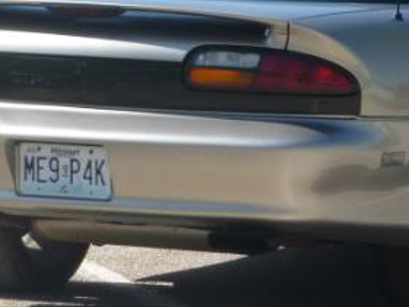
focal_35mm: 560
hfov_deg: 3.5
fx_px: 6617
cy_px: -38
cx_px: 333
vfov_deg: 2.7
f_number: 4.5
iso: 80
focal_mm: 32.1
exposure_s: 1/320
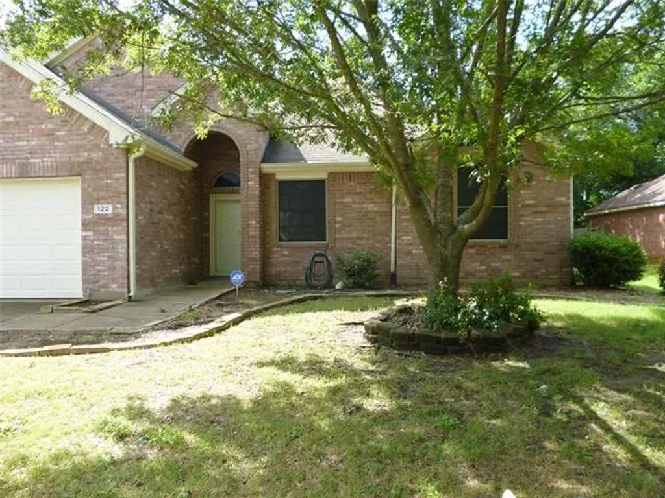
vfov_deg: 49.7
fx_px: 538
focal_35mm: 28
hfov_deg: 63.4
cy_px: 249
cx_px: 332
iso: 100
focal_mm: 5
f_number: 3.1
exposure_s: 1/200
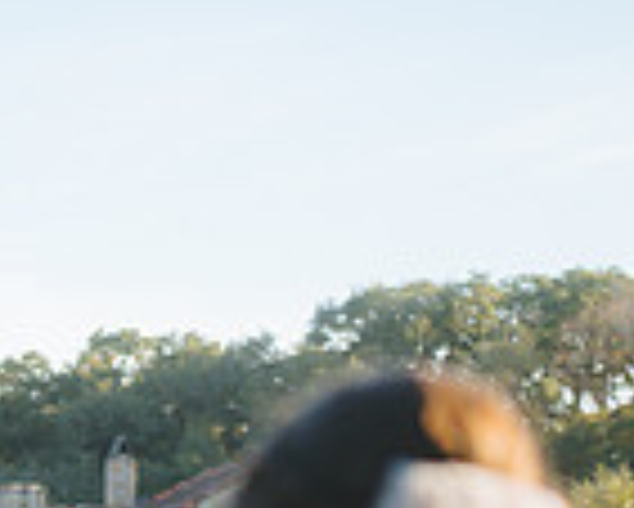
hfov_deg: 6.5
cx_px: -474
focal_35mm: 289
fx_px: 5427
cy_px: 794
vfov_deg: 5.3
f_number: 3.5
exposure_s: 1/640
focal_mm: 70
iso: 100
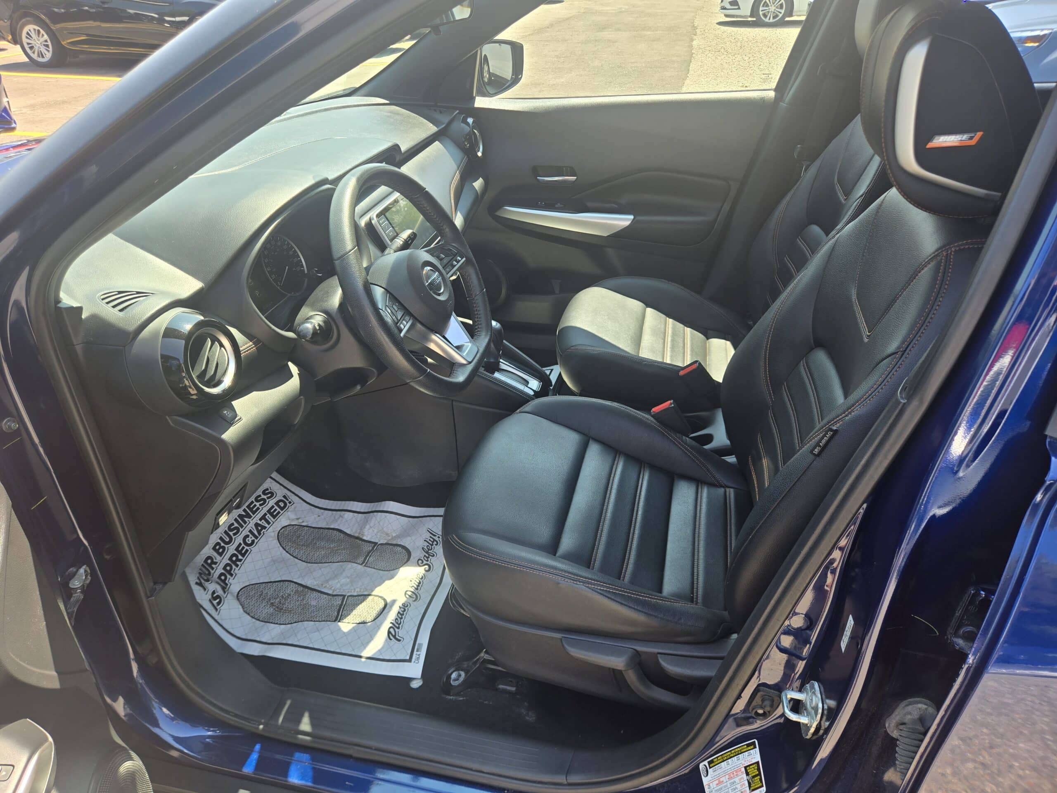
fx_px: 702
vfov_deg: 58.9
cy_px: 396
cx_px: 528
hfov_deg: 73.9
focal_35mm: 23
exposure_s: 1/260
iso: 25
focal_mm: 5.4
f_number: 1.8
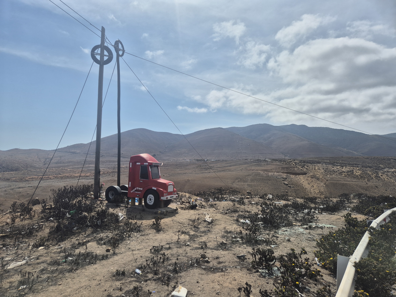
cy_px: 148
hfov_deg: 73.9
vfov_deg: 58.9
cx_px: 198
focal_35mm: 23
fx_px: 263
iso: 25
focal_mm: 5.4
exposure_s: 1/4304
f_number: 1.8
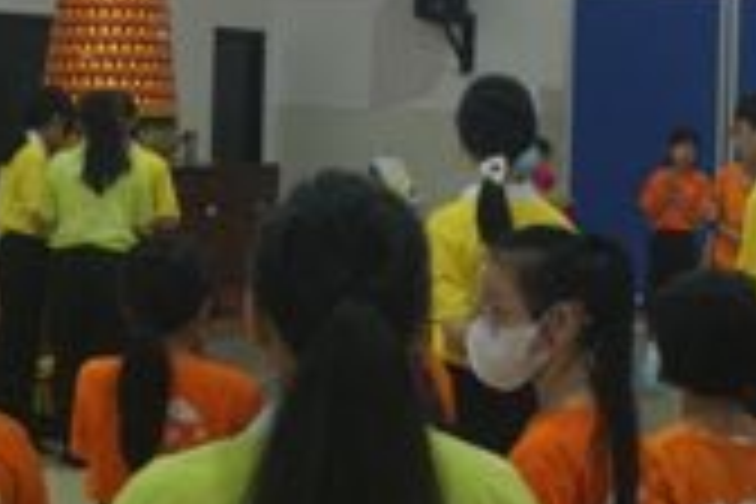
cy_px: 162
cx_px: 801
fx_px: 2613
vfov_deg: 11.0
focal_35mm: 124
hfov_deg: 16.1
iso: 800
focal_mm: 29
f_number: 5
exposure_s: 1/160
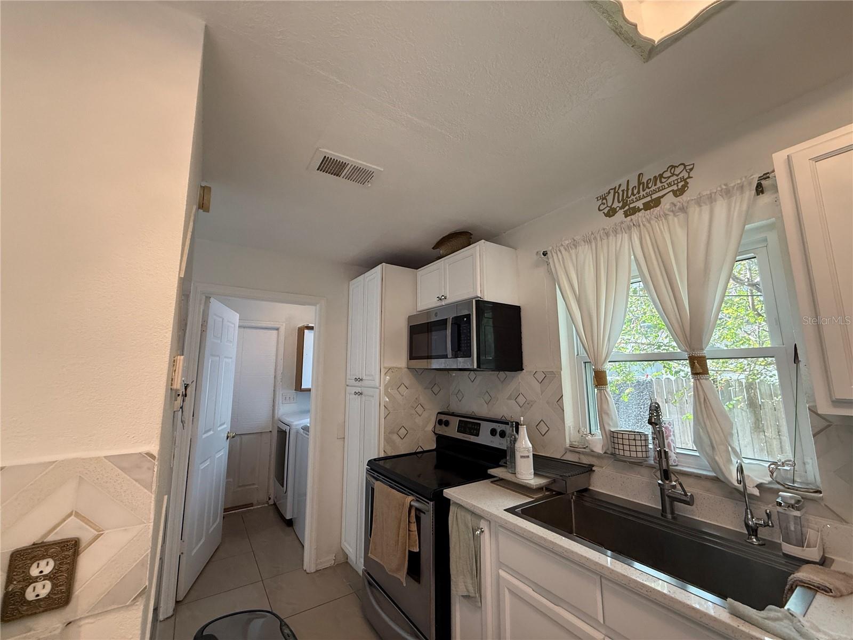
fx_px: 345
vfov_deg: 85.7
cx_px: 426
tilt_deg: +8.2
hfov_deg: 102.1
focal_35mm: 14
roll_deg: +0.1
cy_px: 320
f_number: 2.2
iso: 250
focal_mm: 2.22
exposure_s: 1/120
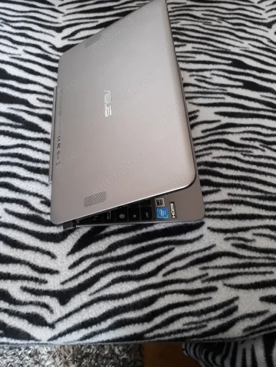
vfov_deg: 65.3
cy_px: 184
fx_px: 287
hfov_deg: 51.4
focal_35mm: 27
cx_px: 138
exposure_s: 1/25
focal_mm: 3.71
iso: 200
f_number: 1.7
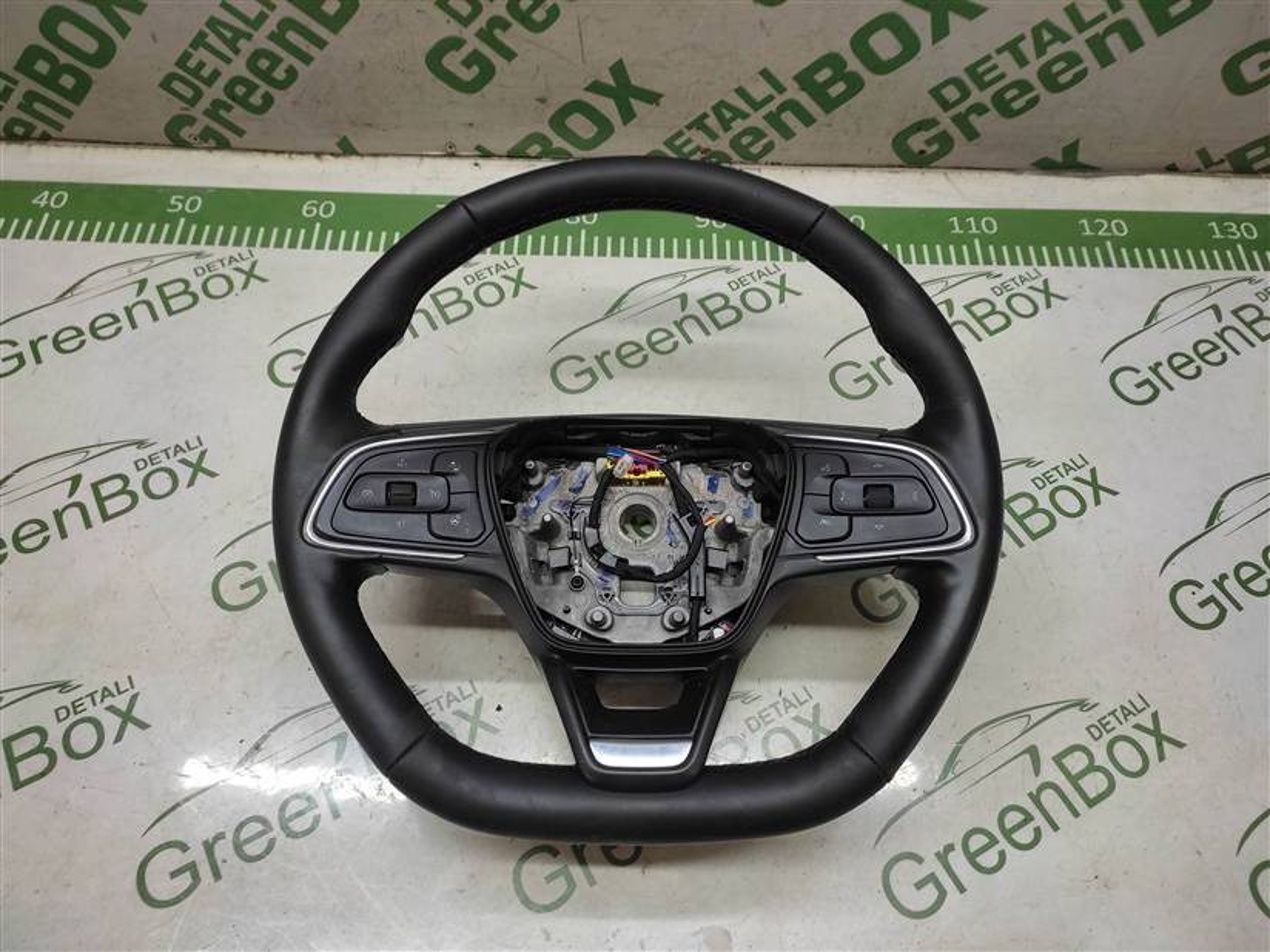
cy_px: 476
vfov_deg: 53.1
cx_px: 635
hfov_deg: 67.3
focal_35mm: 26
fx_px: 954
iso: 136
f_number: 1.79
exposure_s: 1/50
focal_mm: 4.74
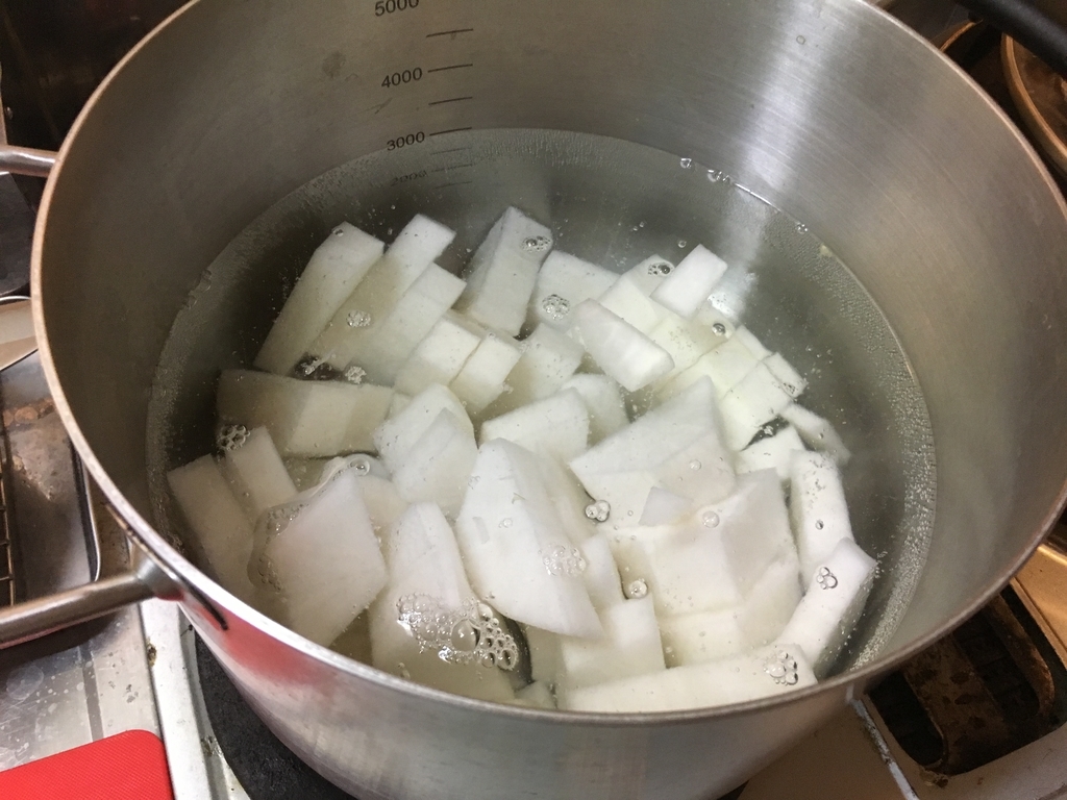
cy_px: 400
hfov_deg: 61.7
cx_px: 534
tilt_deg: -57.3
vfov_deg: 48.2
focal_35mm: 29
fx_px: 894
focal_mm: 4.15
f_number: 2.2
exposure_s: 1/30
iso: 200
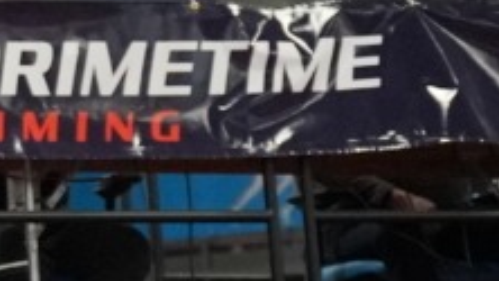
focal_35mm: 341
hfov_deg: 6.2
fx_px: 4513
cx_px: -499
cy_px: 160
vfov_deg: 3.6
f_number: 2.8
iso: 10000
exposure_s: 1/2000
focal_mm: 70
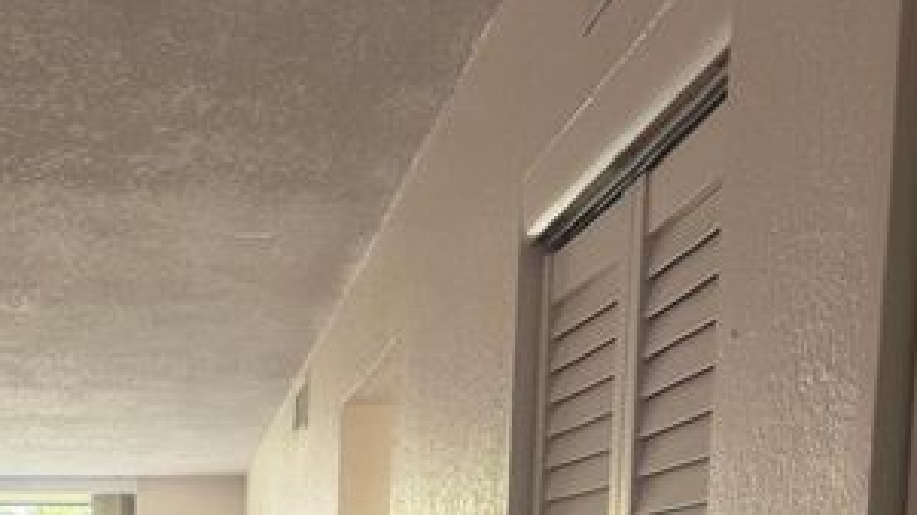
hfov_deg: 34.8
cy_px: 833
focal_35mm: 58
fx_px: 1410
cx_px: 168
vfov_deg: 17.9
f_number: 1.78
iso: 100
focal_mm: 6.76
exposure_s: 1/120
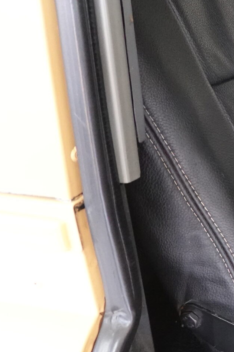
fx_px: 634
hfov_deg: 16.1
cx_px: 471
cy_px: 145
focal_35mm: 65
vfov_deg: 30.9
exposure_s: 1/30
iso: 2000
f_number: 2.8
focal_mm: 9
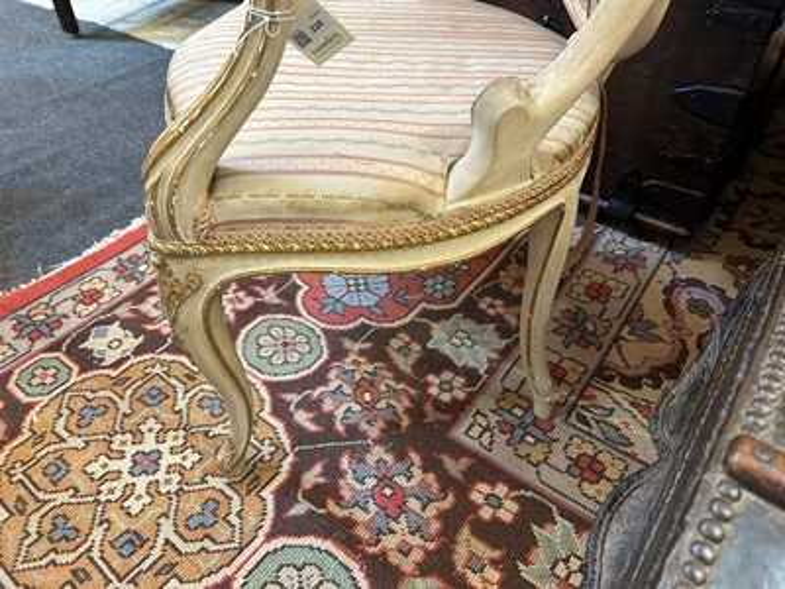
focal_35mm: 26
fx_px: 590
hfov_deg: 67.3
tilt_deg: -40.6
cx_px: 392
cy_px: 294
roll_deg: -1.2
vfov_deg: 53.1
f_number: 1.5
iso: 200
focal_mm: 5.7
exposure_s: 1/50
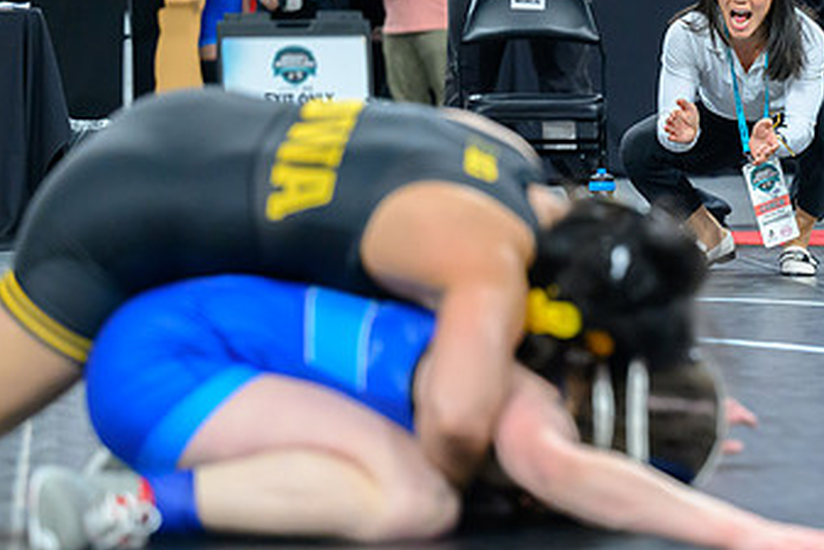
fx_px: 4259
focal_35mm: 186
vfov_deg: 7.4
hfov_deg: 11.0
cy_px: 190
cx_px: 742
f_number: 2.8
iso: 5000
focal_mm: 95
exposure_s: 1/800
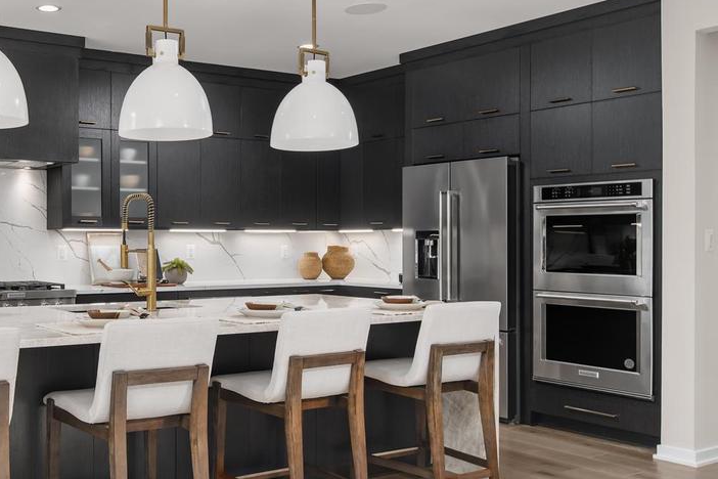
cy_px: 333
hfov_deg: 45.7
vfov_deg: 33.8
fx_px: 778
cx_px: 96
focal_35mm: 39
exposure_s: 1/200
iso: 100
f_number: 9
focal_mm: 19
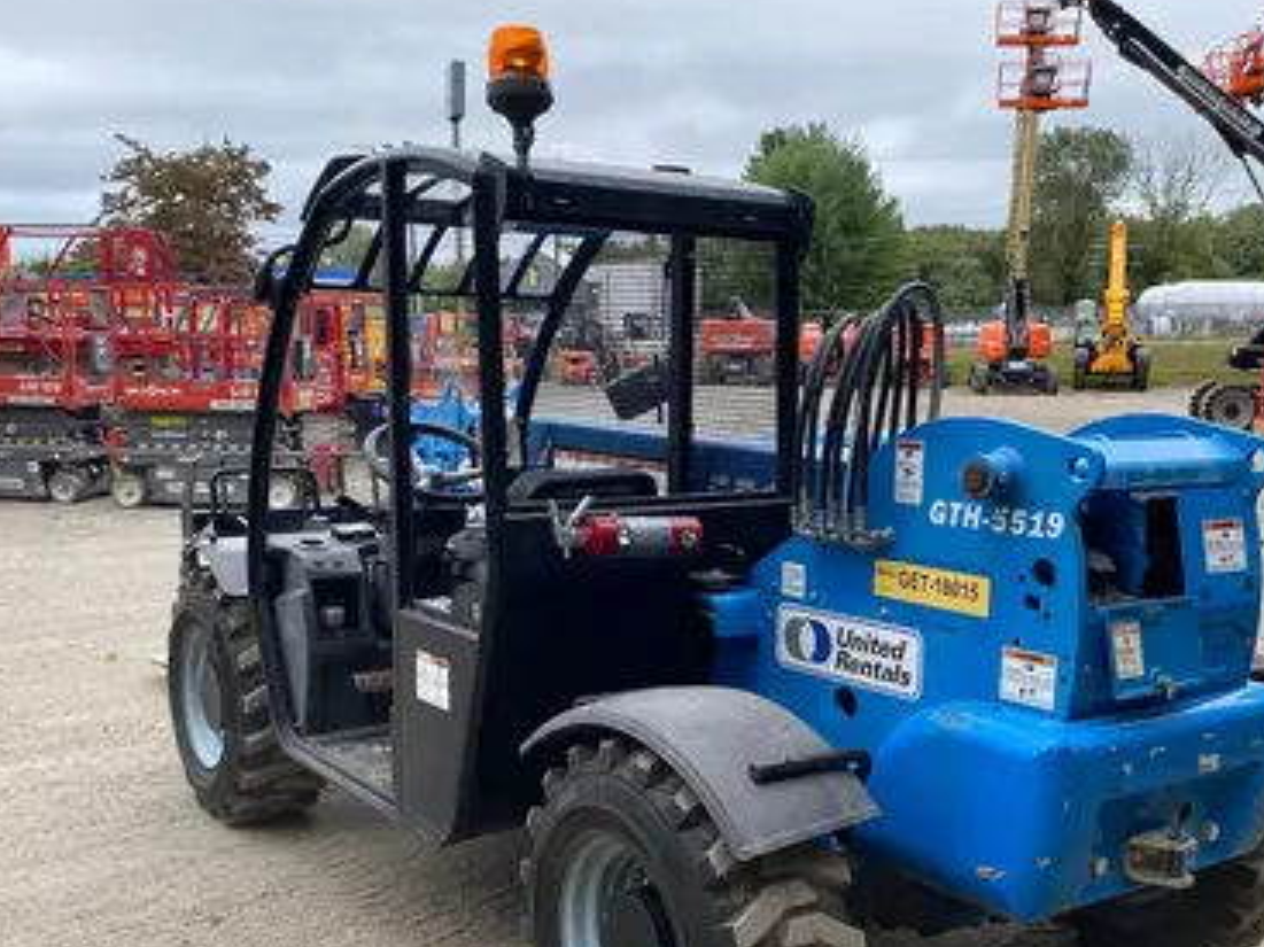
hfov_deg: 47.8
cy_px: 632
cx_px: 713
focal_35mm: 39
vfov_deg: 36.4
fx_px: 1424
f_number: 1.8
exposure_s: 1/588
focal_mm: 4.25
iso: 32
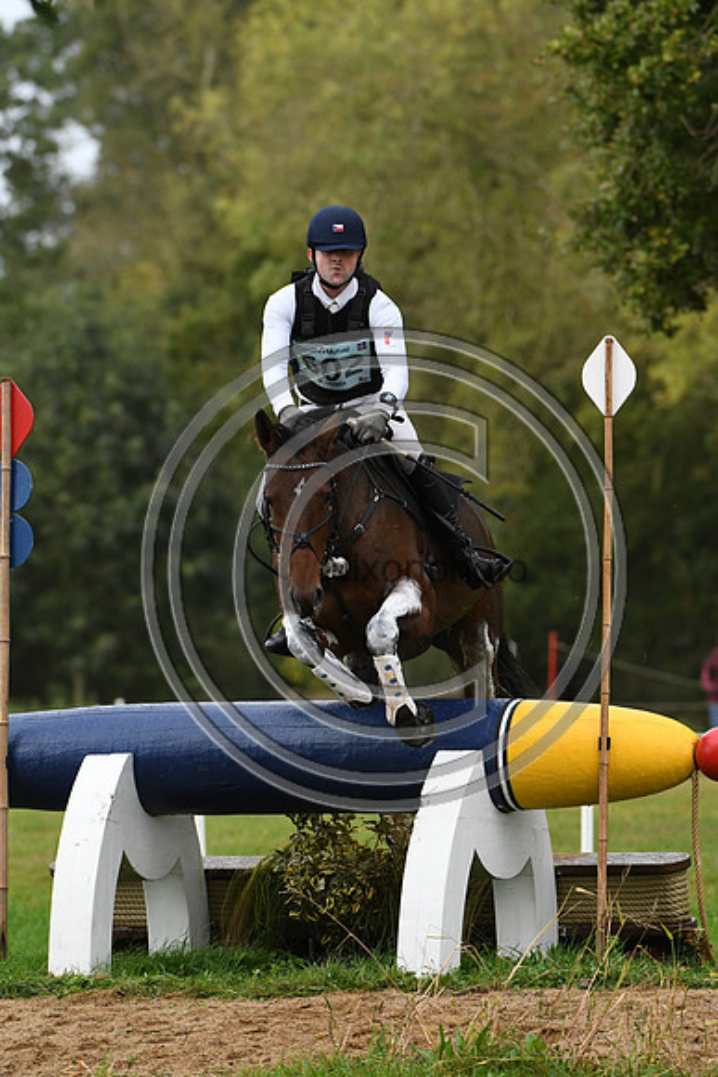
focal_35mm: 390
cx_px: 359
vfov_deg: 5.3
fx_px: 11660
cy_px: 538
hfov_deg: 3.5
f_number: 5.6
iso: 2000
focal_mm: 260
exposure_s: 1/1000
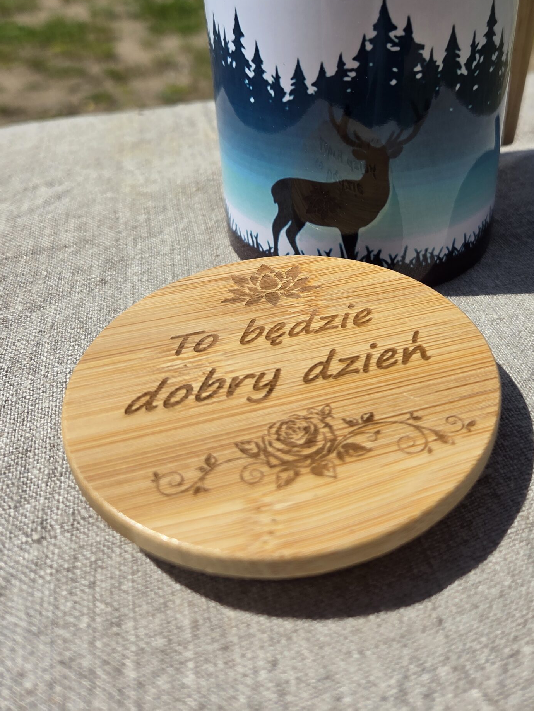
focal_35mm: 32
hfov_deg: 43.7
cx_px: 339
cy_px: 218
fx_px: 658
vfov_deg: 55.2
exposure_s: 1/7891
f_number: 1.8
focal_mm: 5.4
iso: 64
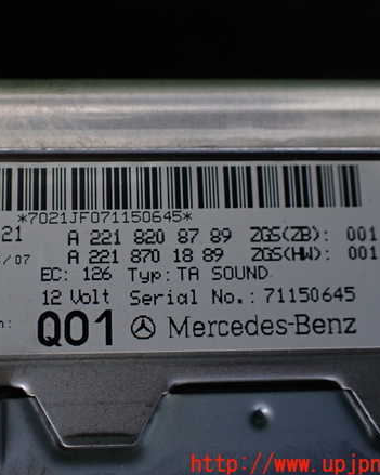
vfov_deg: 45.8
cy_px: 235
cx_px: 110
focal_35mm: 40
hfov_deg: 36.7
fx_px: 563
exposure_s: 1/125
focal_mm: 5.4
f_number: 2.3
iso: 250
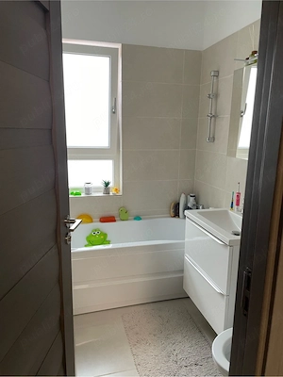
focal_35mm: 26
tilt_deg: -11.4
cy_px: 188
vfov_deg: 67.3
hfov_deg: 53.1
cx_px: 142
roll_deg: -0.8
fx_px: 283
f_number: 1.6
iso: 200
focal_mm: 4.2
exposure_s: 1/50
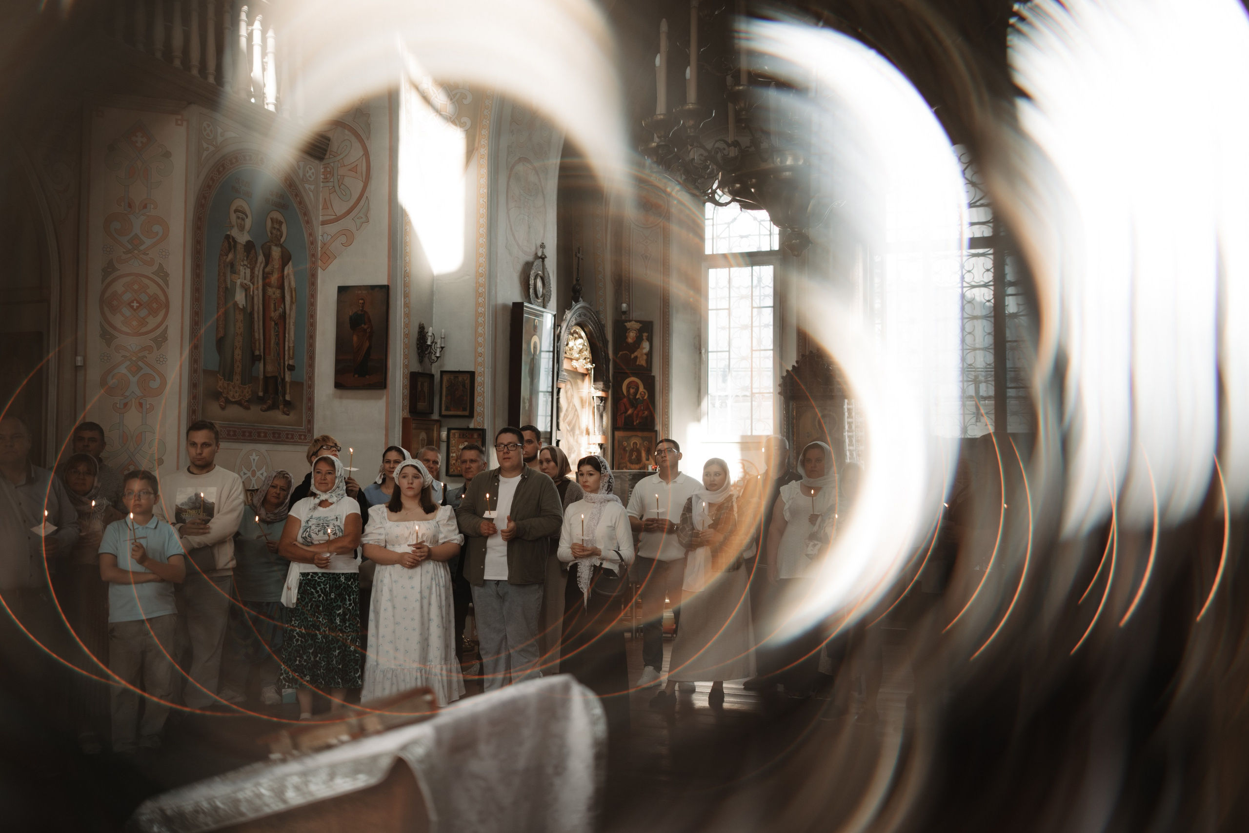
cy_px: 416
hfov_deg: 54.4
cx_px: 624
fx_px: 1215
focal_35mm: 35
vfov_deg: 37.9
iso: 320
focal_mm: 35
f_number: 2
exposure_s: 1/320
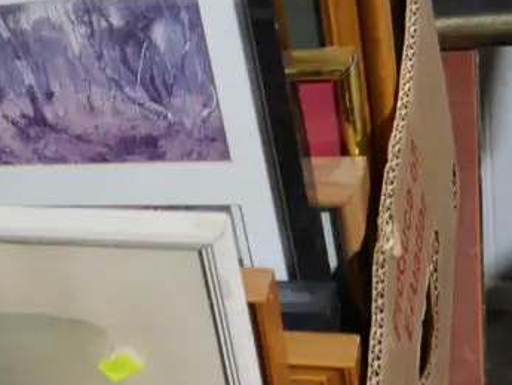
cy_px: 66
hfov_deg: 22.5
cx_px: -13
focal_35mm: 83
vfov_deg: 17.6
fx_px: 1228
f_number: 3.5
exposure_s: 1/60
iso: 250
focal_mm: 14
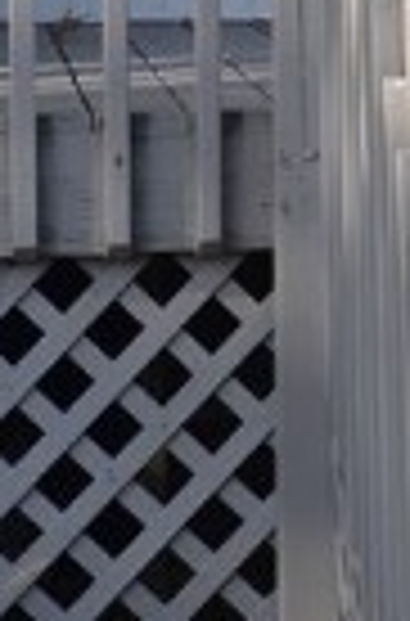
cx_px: 779
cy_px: -140
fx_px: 2582
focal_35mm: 150
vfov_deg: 13.3
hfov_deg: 8.7
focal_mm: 18
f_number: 7.1
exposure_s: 1/125
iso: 100
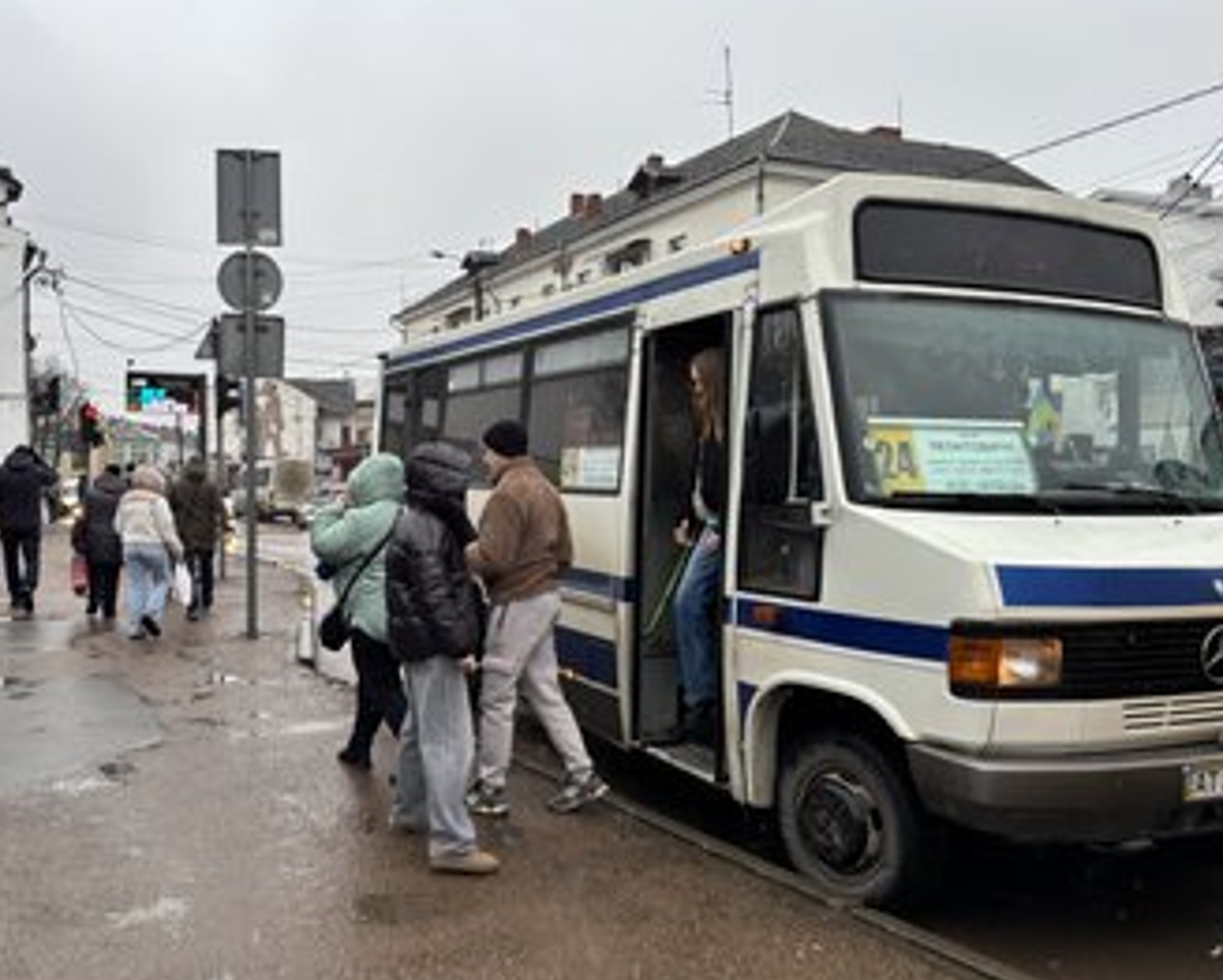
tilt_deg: +1.5
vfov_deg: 47.1
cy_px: 524
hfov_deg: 56.7
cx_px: 494
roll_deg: +0.2
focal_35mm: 31
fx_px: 1123
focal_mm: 5.96
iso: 80
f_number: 1.6
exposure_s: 1/121
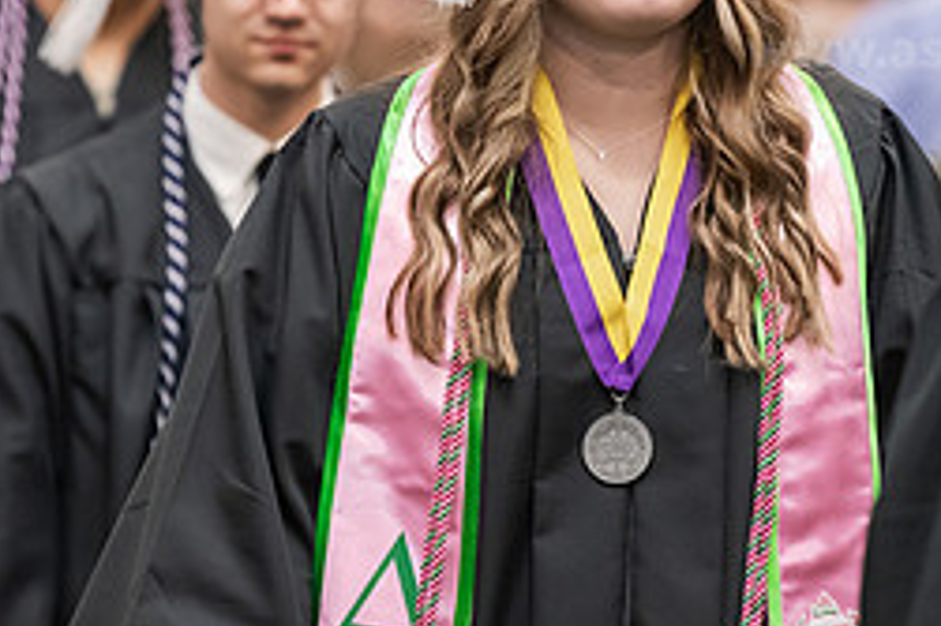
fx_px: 11467
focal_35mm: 439
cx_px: 577
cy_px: 129
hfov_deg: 4.7
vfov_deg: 3.1
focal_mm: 190
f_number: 3.2
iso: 2500
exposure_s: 1/200
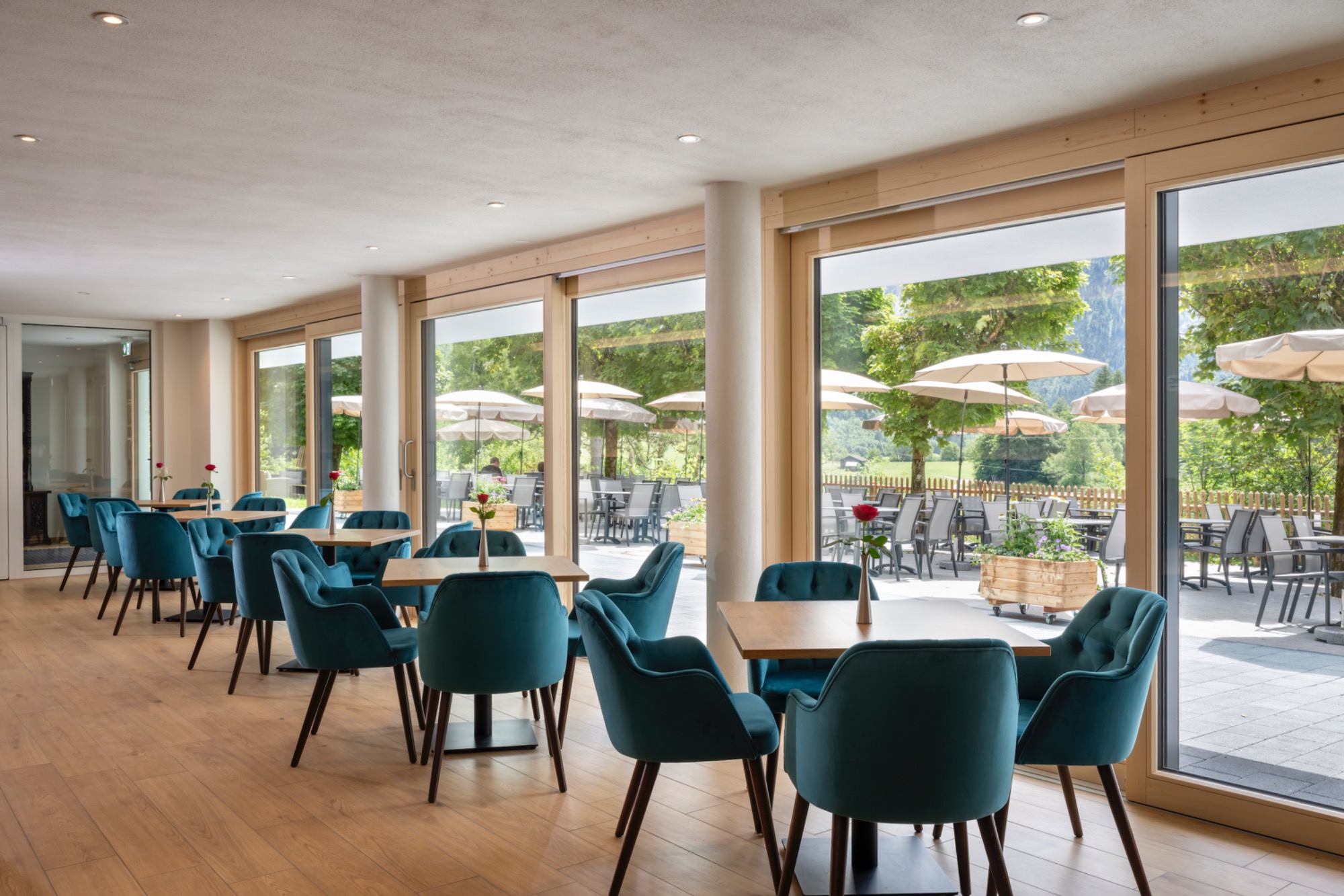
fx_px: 1101
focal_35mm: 30
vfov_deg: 44.3
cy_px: 448
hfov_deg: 62.8
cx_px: 672
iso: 100
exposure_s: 1/15
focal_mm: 29.5
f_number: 13
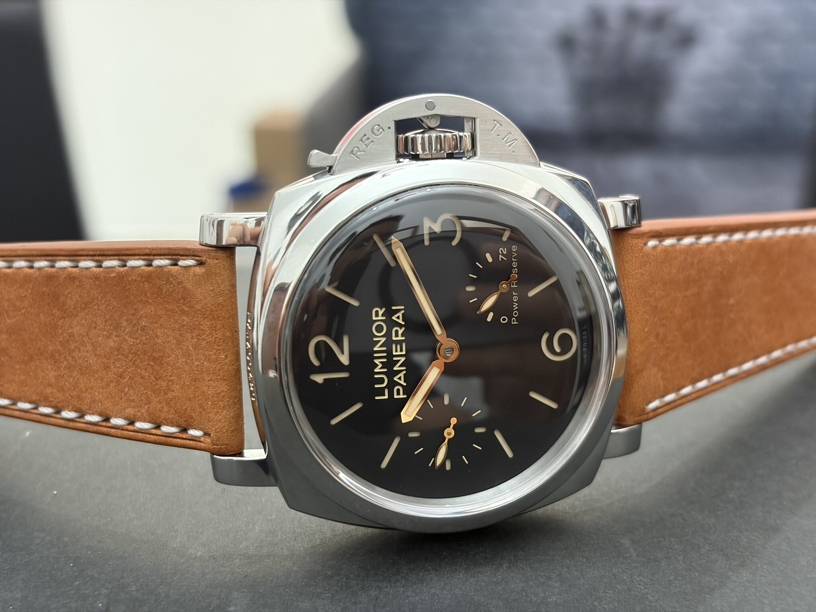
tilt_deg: -20.0
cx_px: 408
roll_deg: +1.1
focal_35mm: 52
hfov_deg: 36.8
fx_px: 1226
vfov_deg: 28.0
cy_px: 306
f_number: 1.6
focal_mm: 5.96
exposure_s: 1/33
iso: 160
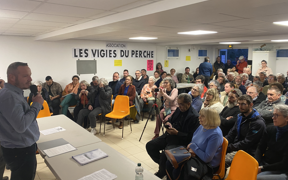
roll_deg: +0.0
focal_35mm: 28
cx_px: 146
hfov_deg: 66.5
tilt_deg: -7.6
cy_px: 76
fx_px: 220
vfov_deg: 44.4
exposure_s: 1/50
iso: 200
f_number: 1.8
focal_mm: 4.25
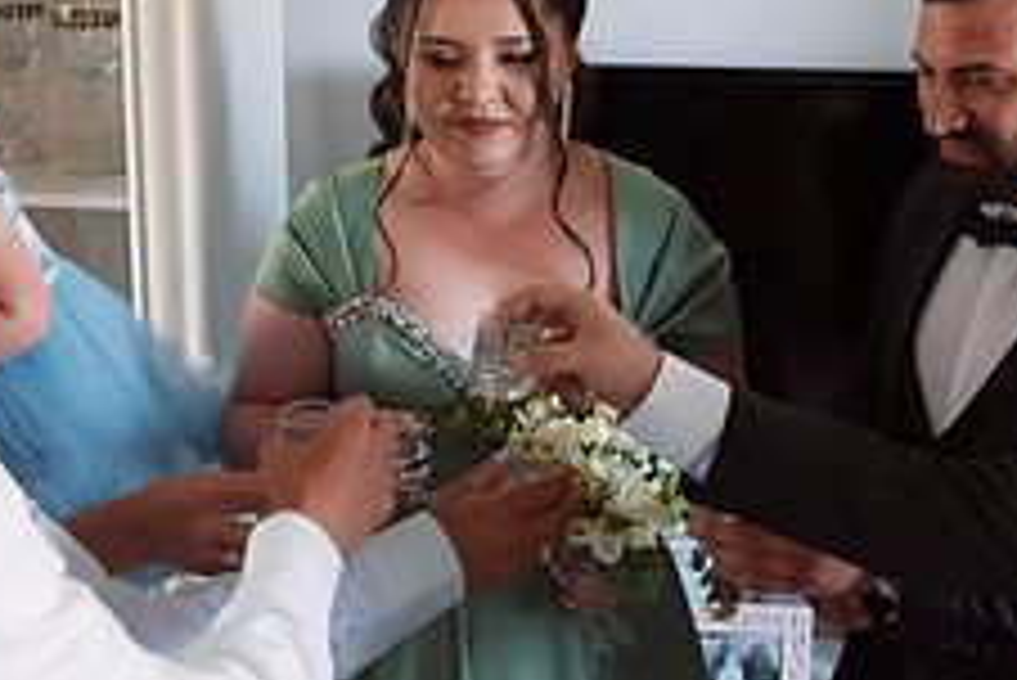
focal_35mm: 72
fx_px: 2035
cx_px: 373
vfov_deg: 18.9
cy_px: 271
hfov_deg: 27.9
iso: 1250
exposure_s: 1/125
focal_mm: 24
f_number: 2.8
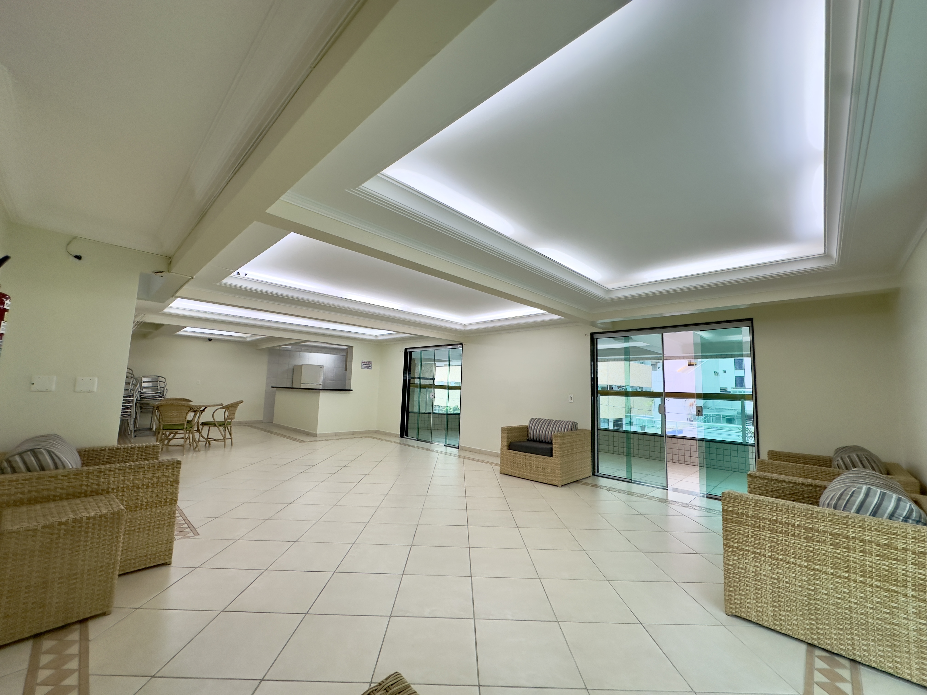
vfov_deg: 85.7
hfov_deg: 102.1
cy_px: 348
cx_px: 464
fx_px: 375
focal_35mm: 14
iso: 100
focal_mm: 2.22
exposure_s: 1/120
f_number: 2.2
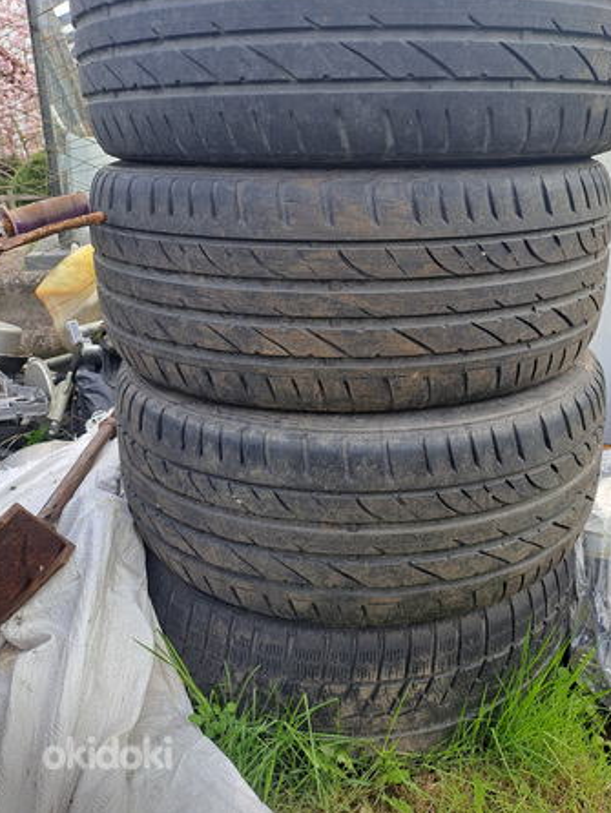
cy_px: 361
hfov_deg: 49.7
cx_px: 333
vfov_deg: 63.2
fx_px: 658
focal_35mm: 28
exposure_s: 1/259
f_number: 1.8
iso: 32
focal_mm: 4.65
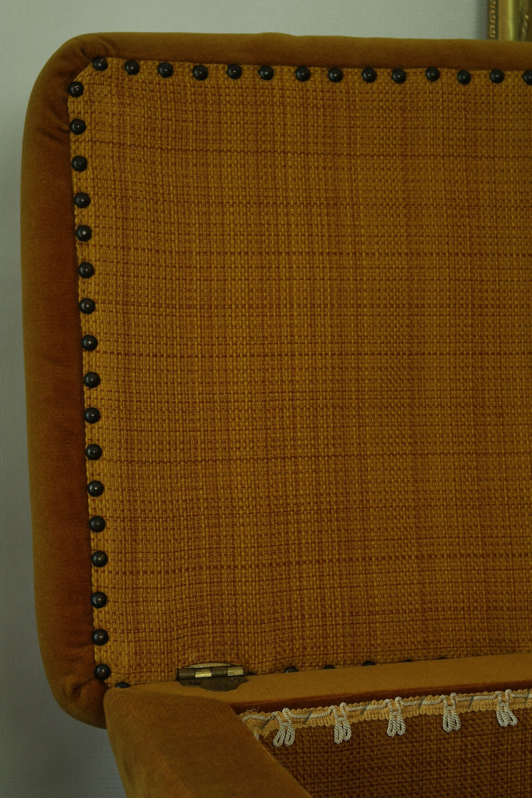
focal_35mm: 77
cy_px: 399
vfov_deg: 26.3
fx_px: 1707
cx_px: 266
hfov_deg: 17.7
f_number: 5.6
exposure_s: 1/30
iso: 400
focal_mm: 50
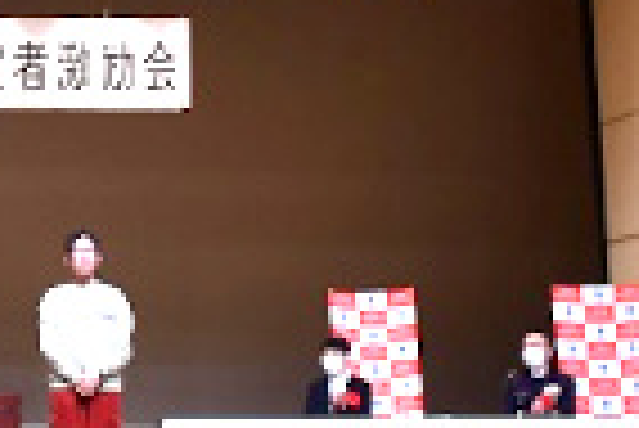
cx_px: -230
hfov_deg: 17.3
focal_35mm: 110
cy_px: 77
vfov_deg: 12.4
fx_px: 1954
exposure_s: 1/50
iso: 1000
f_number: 6.3
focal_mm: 26
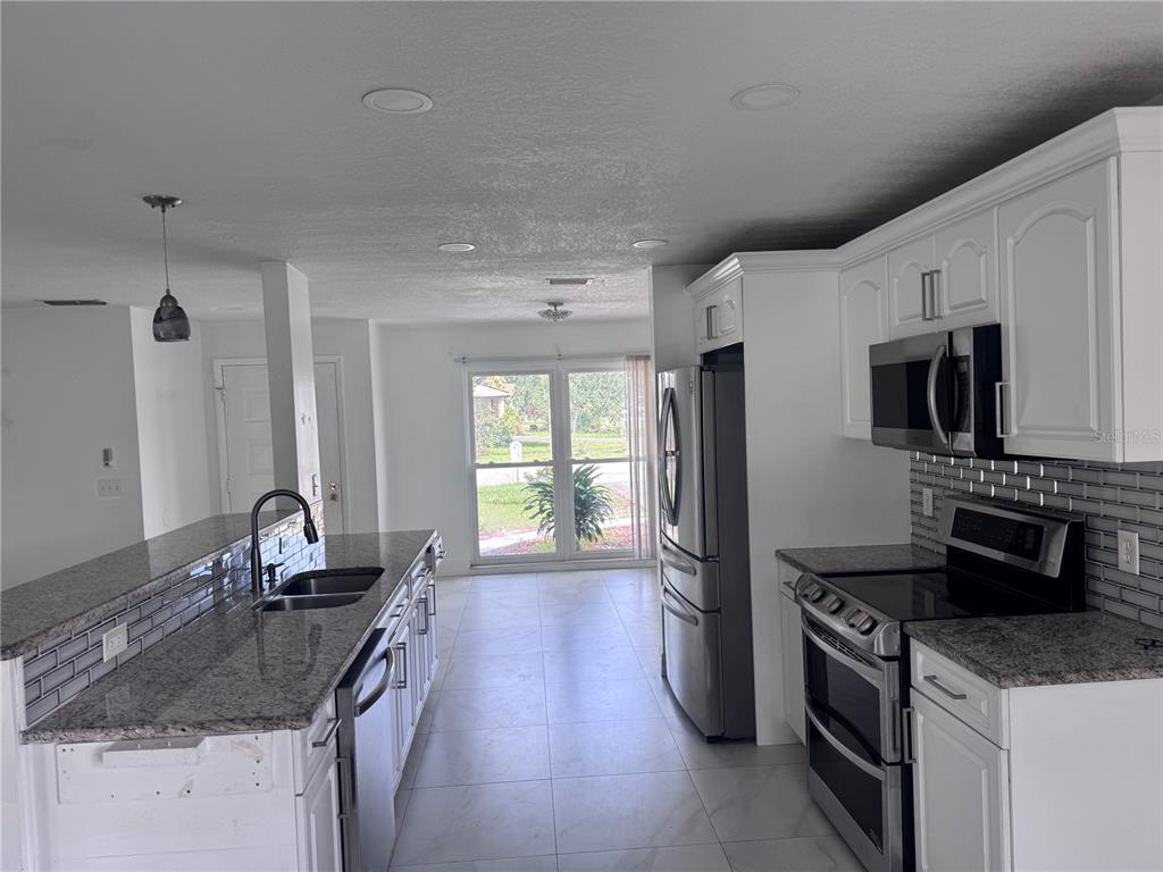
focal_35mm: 24
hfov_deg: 71.6
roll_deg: +2.4
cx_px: 582
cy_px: 436
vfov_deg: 56.8
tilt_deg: -3.1
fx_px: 806
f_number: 1.78
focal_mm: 6.76
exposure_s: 1/124
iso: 64
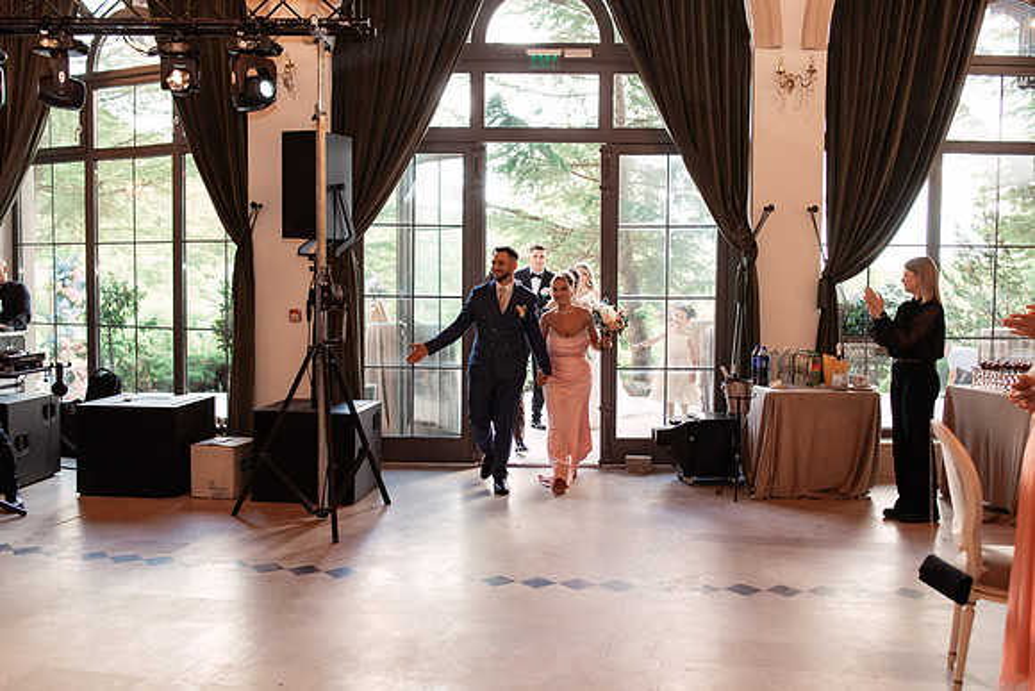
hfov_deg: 54.4
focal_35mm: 35
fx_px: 1006
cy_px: 346
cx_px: 518
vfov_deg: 37.9
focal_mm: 35
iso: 1250
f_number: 3.5
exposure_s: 1/250
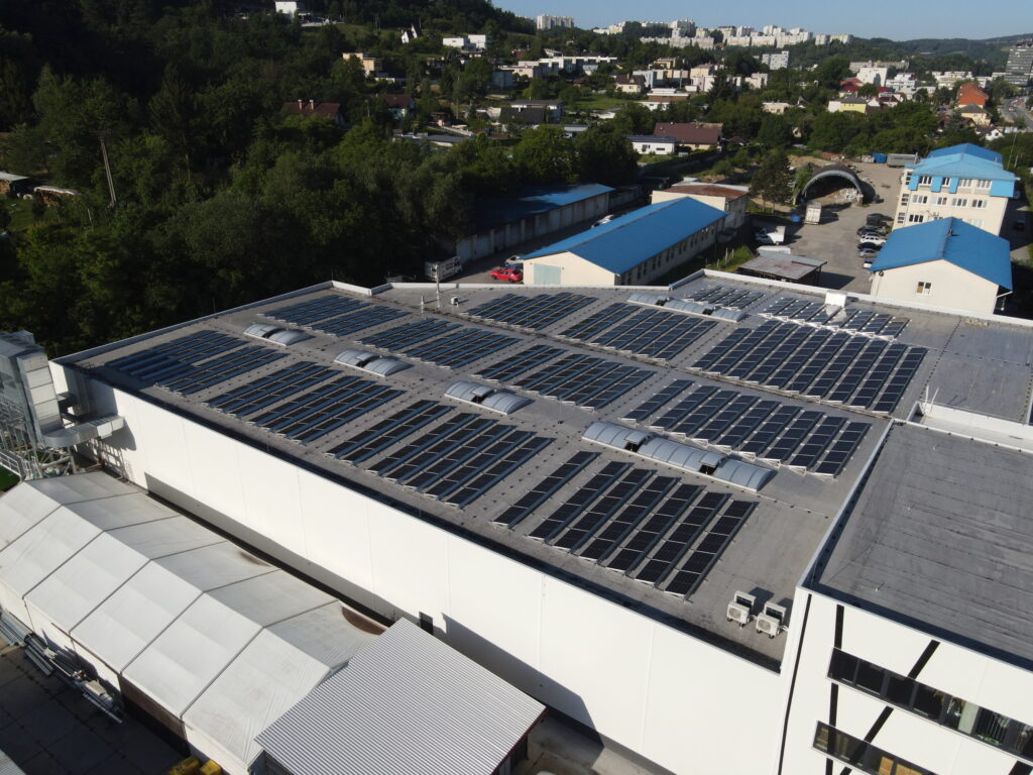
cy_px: 388
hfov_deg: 71.6
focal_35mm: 24
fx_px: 716
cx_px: 516
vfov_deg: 56.8
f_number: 2.8
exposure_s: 1/1000
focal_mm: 4.5
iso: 100
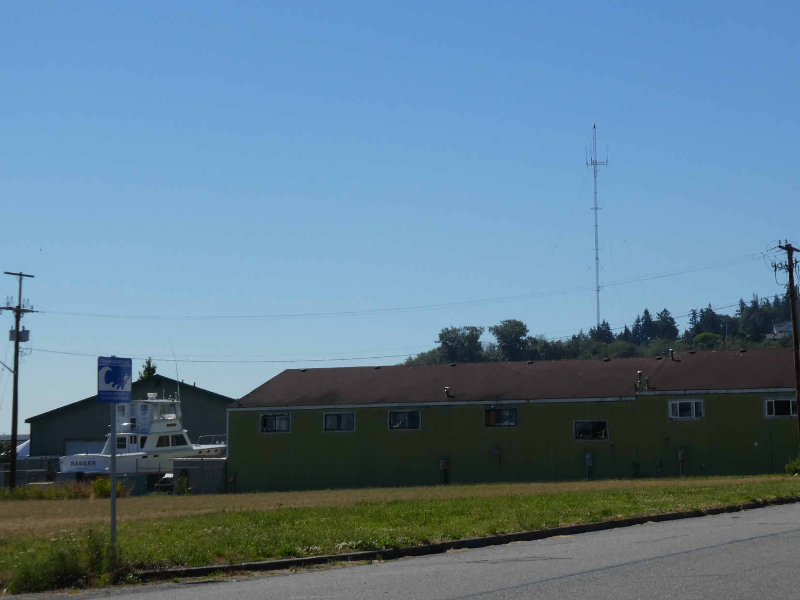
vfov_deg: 17.8
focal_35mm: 83
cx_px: 508
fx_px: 1918
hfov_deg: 23.5
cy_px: 247
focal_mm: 10.3
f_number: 4.5
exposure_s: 1/1000
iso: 80
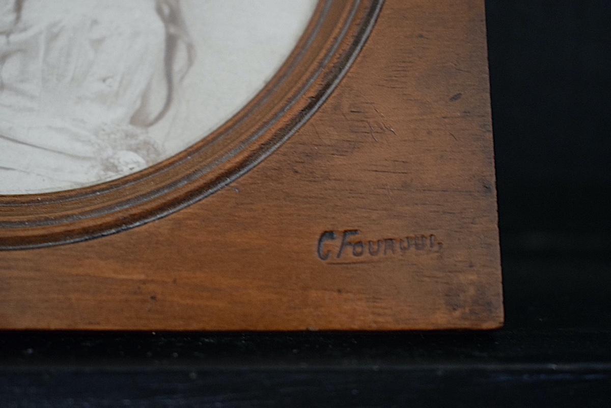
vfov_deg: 25.1
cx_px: 306
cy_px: 204
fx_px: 916
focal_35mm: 54
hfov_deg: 36.9
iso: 3200
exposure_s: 1/25
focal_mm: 36
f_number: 4.8
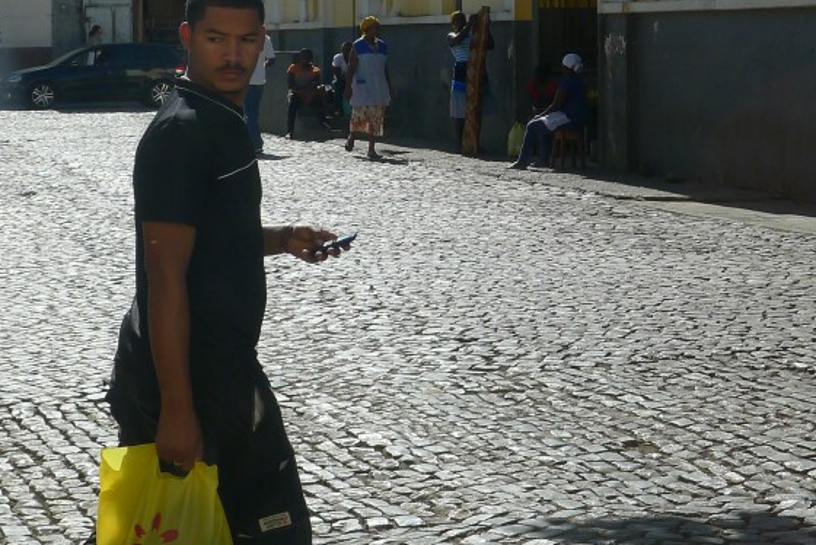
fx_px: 2426
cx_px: 508
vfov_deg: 12.7
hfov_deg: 19.1
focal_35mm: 107
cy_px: 67
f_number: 4
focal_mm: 10.7
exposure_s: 1/640
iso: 80
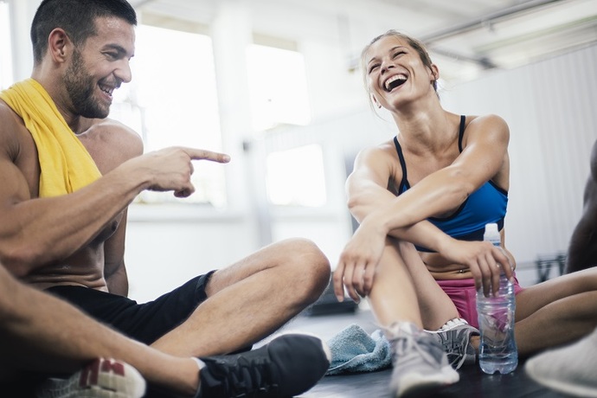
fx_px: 829
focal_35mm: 50
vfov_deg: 27.0
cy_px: 199
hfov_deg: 39.6
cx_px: 298
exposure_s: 1/320
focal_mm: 50
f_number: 1.4
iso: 200
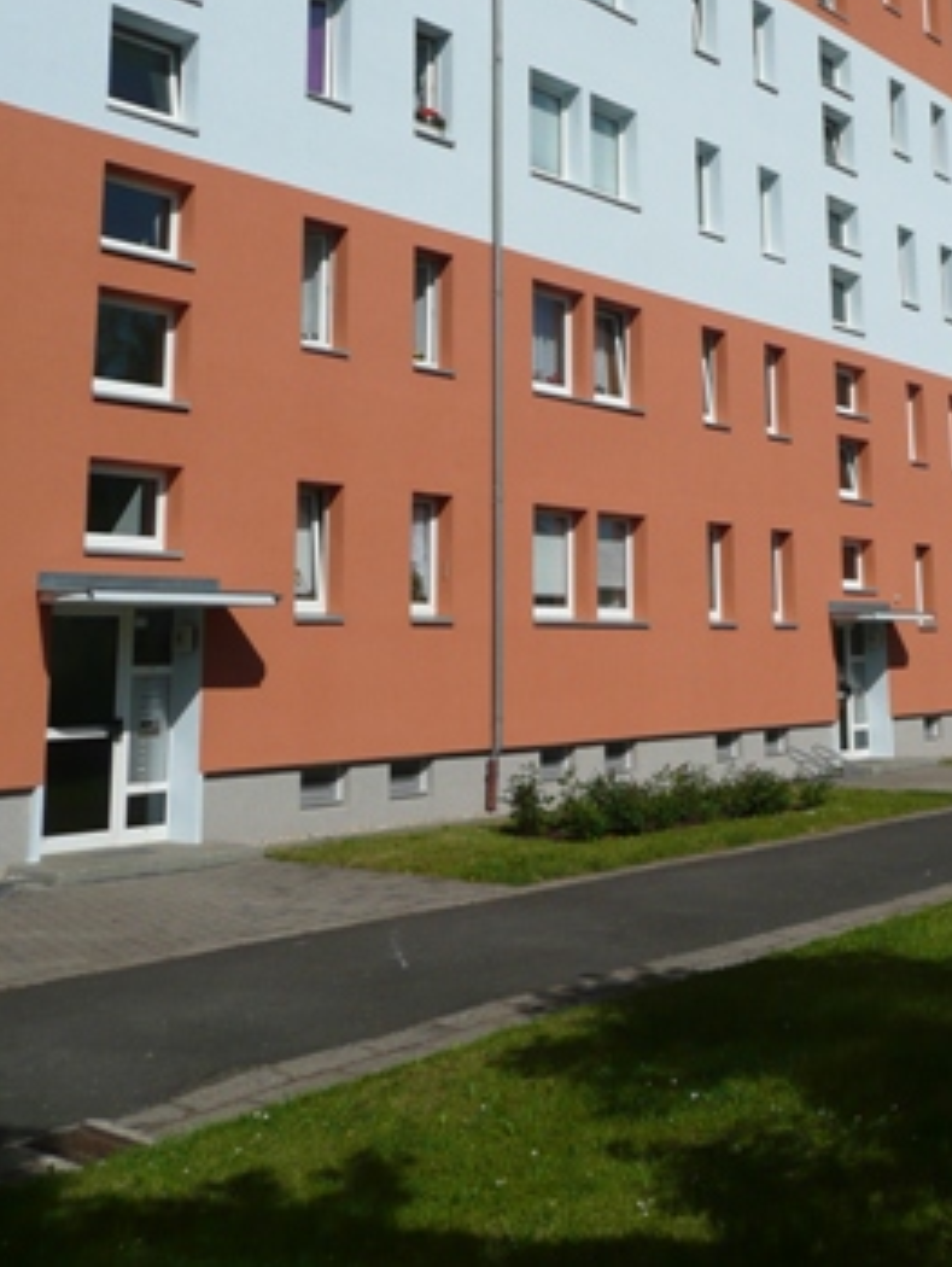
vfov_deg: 45.6
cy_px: 369
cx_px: 675
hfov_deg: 35.4
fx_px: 1465
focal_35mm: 40
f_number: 8
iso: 100
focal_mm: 4.6
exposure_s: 1/500
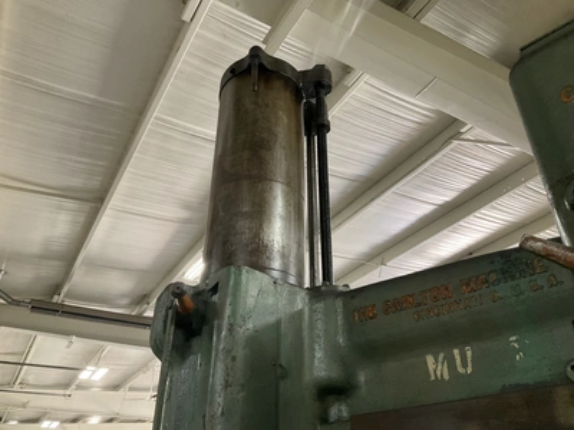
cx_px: 287
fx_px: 481
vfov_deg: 48.2
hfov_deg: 61.7
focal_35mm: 29
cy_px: 215
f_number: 1.8
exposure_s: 1/60
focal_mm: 3
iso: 250
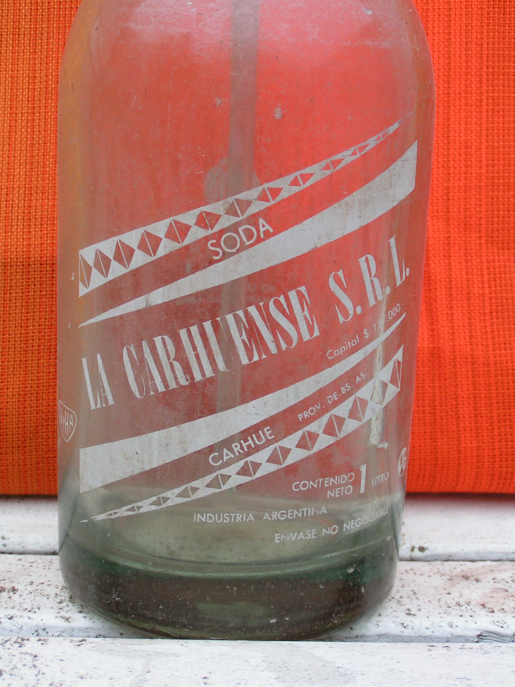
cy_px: 344
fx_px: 1488
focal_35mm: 75
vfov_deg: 26.0
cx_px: 258
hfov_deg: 19.6
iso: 100
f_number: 4
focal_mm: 11.5
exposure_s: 1/125
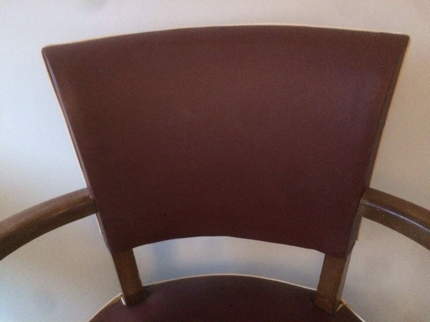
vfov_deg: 48.2
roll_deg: +0.9
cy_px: 161
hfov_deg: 61.7
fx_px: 360
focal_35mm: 29
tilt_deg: -32.7
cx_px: 215
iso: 800
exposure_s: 1/17
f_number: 2.2
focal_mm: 4.15
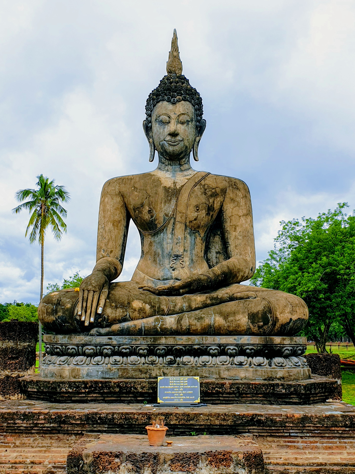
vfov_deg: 67.3
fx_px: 356
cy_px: 237
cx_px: 178
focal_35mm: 26
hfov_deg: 53.1
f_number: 2.4
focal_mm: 4.3
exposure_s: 1/1623
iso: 50
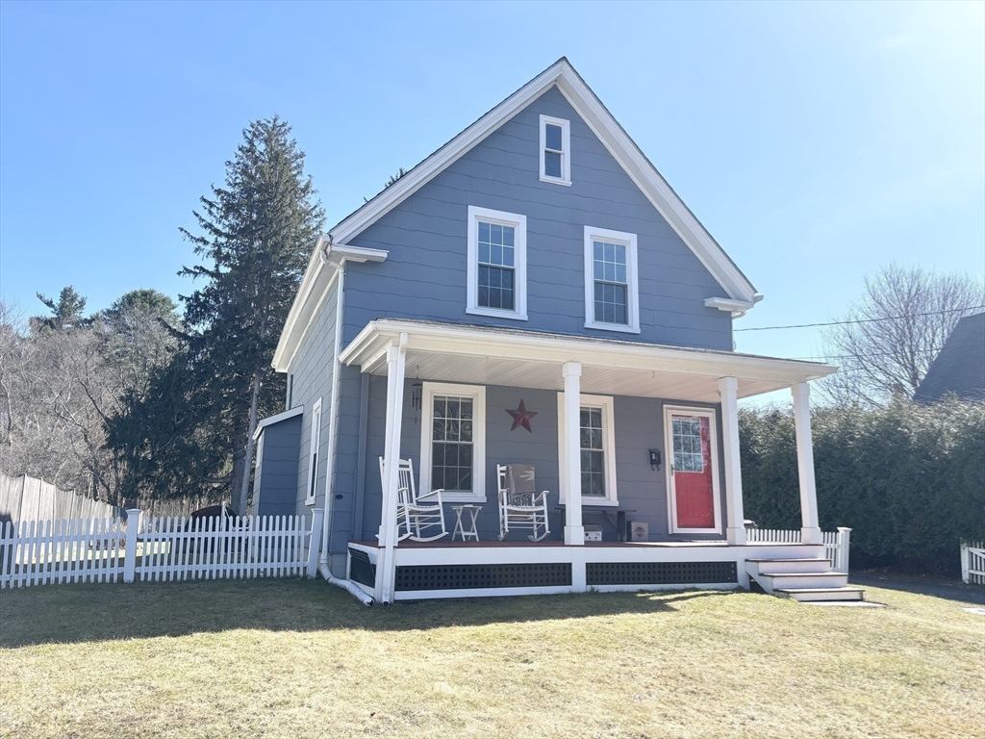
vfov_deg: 53.1
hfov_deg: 67.3
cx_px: 492
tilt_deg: +12.4
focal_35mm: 26
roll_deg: -0.2
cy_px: 370
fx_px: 740
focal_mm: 5.96
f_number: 1.6
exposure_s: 1/1949
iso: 50
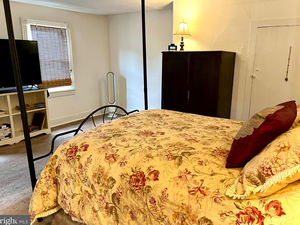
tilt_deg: -9.3
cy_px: 111
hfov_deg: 65.3
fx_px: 234
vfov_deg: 51.4
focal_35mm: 27
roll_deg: -0.1
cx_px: 148
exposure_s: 1/60
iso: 400
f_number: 1.6
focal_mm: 5.1
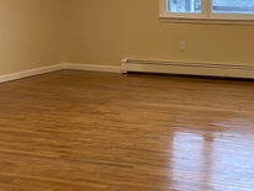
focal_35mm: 84
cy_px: 63
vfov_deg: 17.6
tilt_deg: -8.6
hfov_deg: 22.4
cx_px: 253
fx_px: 617
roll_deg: -0.3
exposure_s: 1/60
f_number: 1.8
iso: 64
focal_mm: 4.25
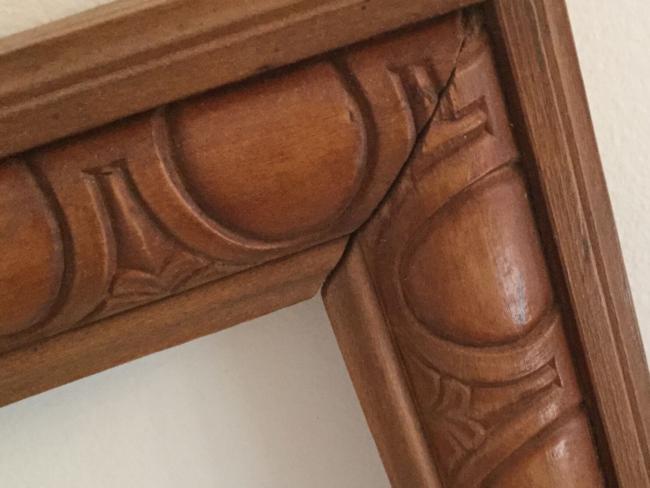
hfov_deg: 33.5
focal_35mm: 57
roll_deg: +15.2
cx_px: 428
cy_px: 326
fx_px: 1070
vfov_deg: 25.5
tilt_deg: -34.3
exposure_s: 1/33
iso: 250
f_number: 2.4
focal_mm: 3.3
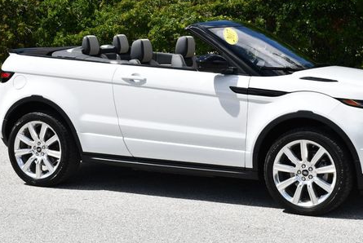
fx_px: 929
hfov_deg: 22.1
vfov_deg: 14.9
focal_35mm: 92
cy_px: 85
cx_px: 213
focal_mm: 32
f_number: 8
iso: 100
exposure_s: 1/250
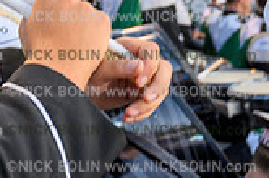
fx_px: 626
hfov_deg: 20.9
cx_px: -123
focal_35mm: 84
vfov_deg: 15.4
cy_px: -58
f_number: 4
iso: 100
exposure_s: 1/50
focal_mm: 24
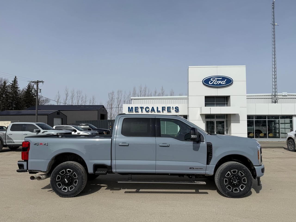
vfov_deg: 56.8
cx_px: 148
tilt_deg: +2.8
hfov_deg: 71.6
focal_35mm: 24
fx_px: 205
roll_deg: -0.2
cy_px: 111
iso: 80
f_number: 1.78
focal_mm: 6.76
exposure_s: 1/14286
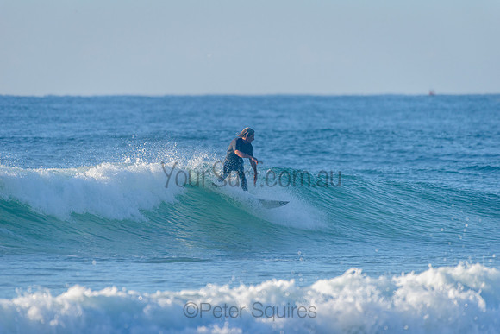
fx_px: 6950
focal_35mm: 500
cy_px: 167
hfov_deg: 4.1
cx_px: 250
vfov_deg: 2.7
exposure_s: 1/2000
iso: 320
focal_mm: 500
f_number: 5.6
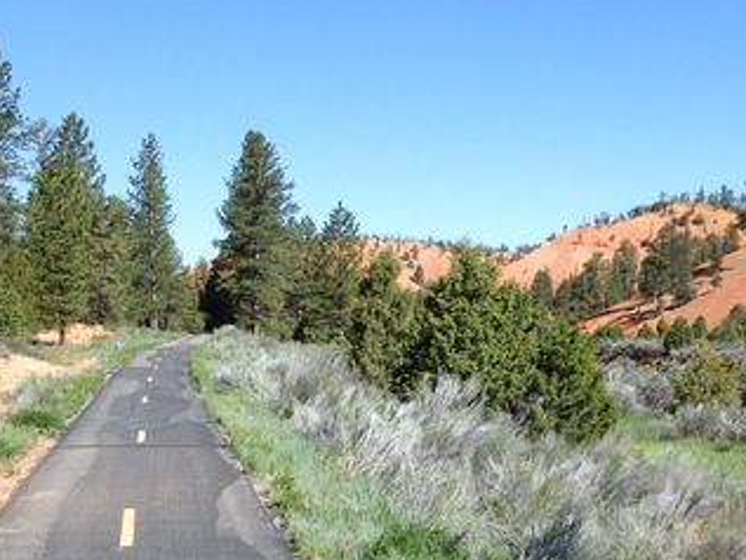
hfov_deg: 30.7
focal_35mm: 63
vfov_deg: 23.1
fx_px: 1358
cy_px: 406
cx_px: 431
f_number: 4.7
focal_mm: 7.3
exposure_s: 1/640
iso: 125
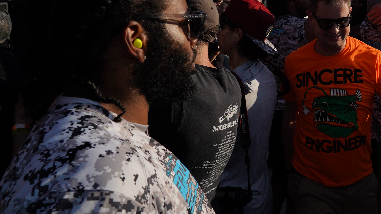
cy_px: 53
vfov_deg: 21.6
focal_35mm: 55
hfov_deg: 34.1
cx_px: 390
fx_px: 556
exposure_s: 1/800
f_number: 8
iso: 100
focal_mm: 24
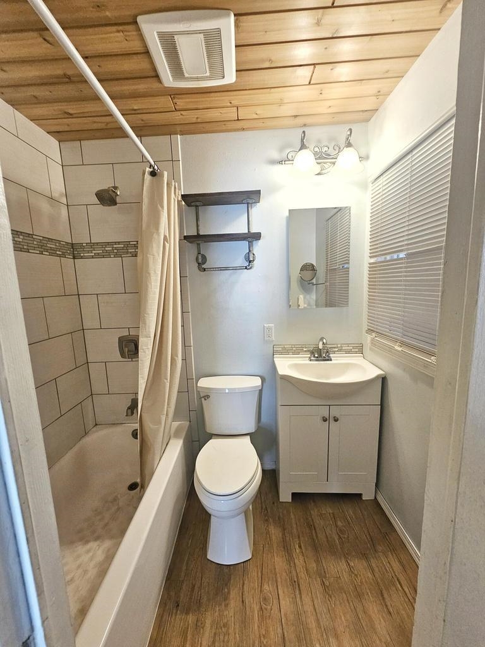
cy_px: 324
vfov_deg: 106.2
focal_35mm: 13
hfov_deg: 89.9
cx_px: 242
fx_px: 243
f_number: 2.2
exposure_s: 1/60
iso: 200
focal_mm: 2.2
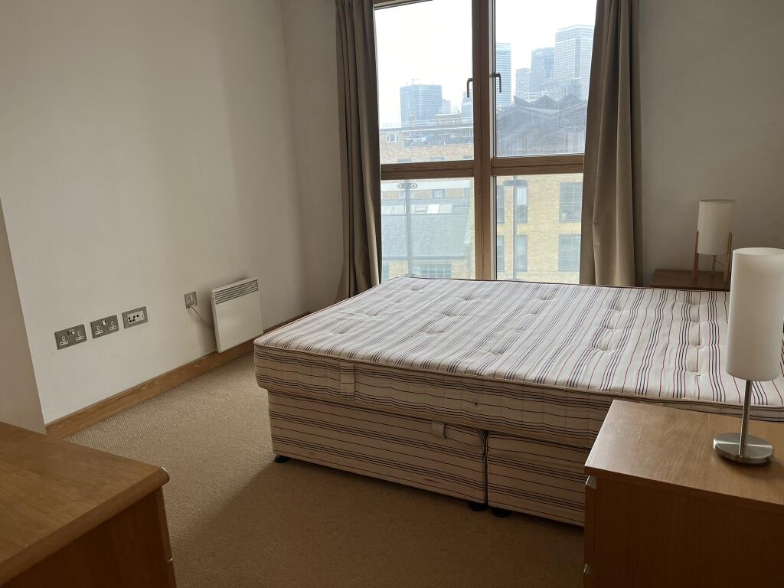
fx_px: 589
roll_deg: +2.7
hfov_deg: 67.3
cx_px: 392
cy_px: 294
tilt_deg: -13.6
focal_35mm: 26
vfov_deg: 53.1
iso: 80
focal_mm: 5.1
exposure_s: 1/100
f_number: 1.6
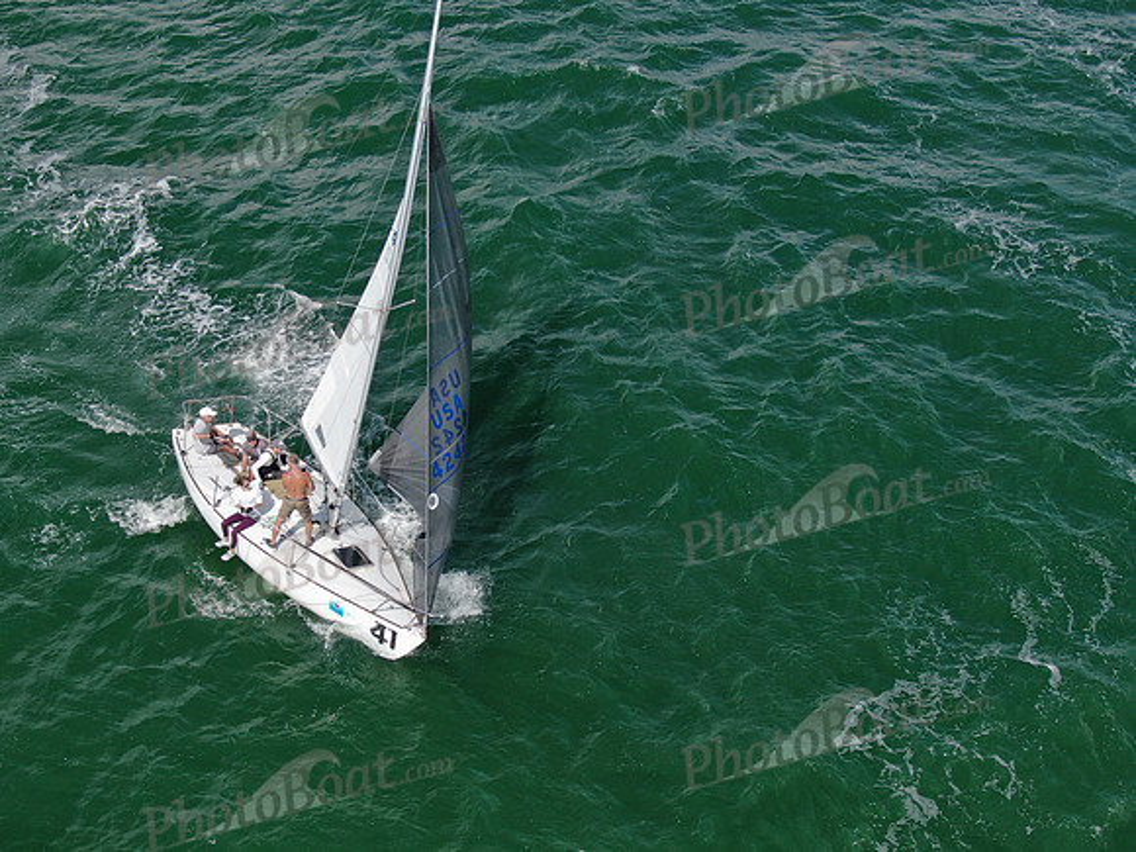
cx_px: 568
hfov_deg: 39.7
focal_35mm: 48
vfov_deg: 30.3
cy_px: 426
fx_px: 1575
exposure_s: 1/800
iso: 100
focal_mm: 8.6
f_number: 3.8
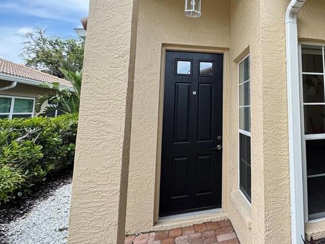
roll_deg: +2.2
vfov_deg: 51.8
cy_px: 75
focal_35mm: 26
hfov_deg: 60.7
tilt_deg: +8.8
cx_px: 268
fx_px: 244
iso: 40
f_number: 2.2
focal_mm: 2.22
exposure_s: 1/421
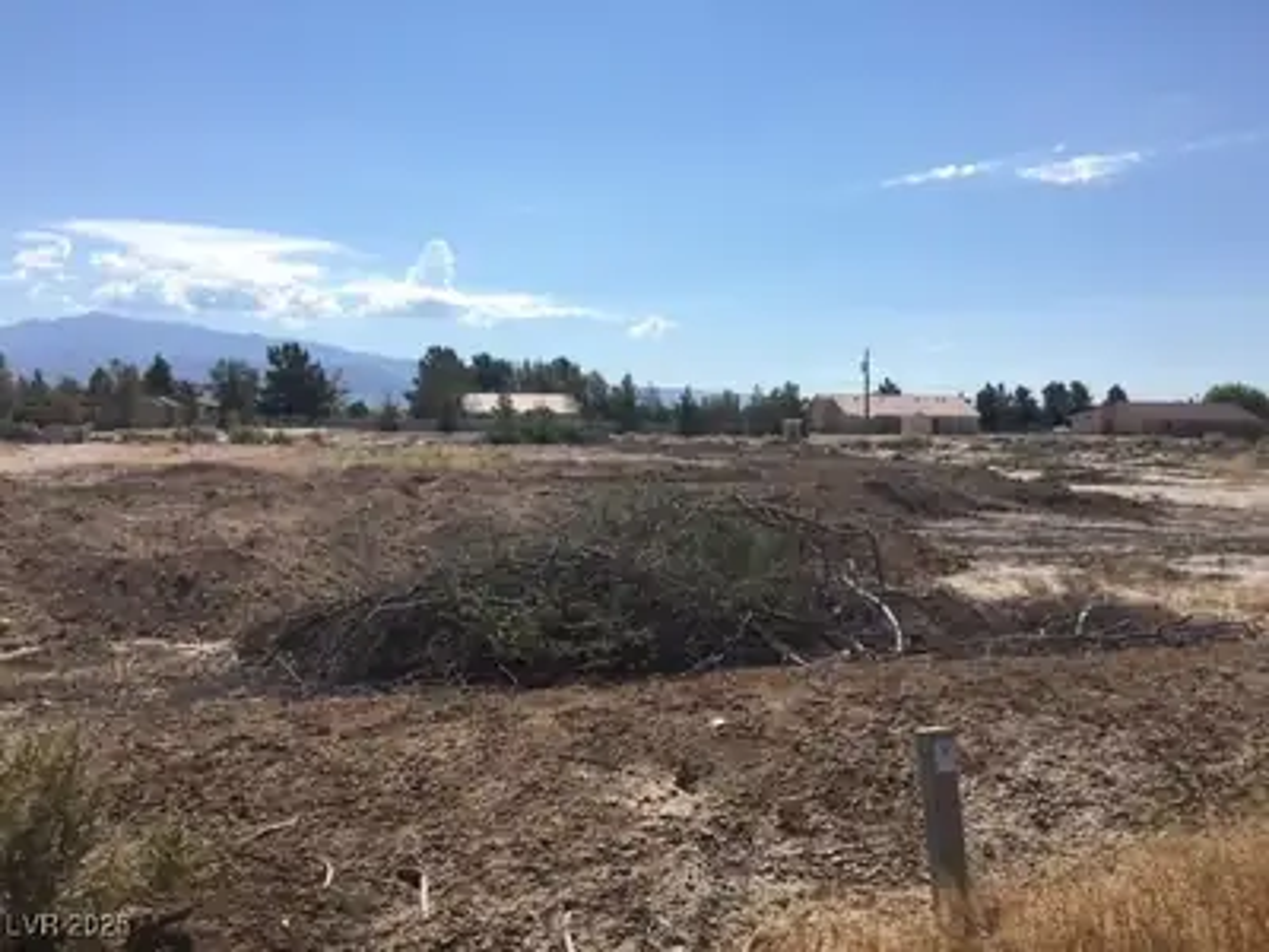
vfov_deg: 48.2
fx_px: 1063
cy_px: 476
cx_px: 634
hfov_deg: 61.7
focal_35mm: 29
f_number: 2.2
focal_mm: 4.15
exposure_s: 1/2137
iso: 25
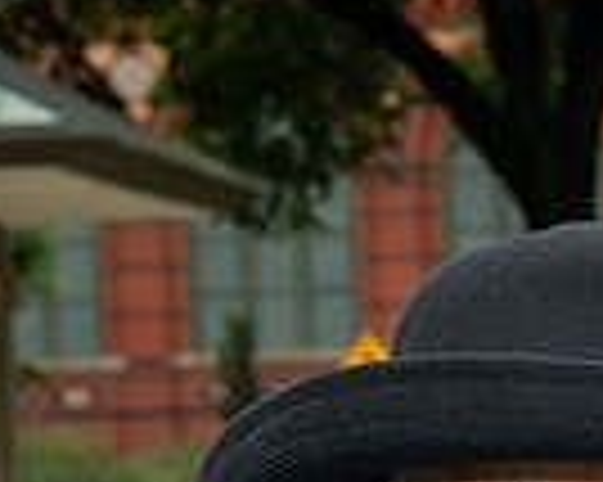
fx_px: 5832
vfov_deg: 4.7
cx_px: 877
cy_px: 991
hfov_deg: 5.9
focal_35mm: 327
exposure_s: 1/250
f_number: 7.1
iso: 250
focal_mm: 46
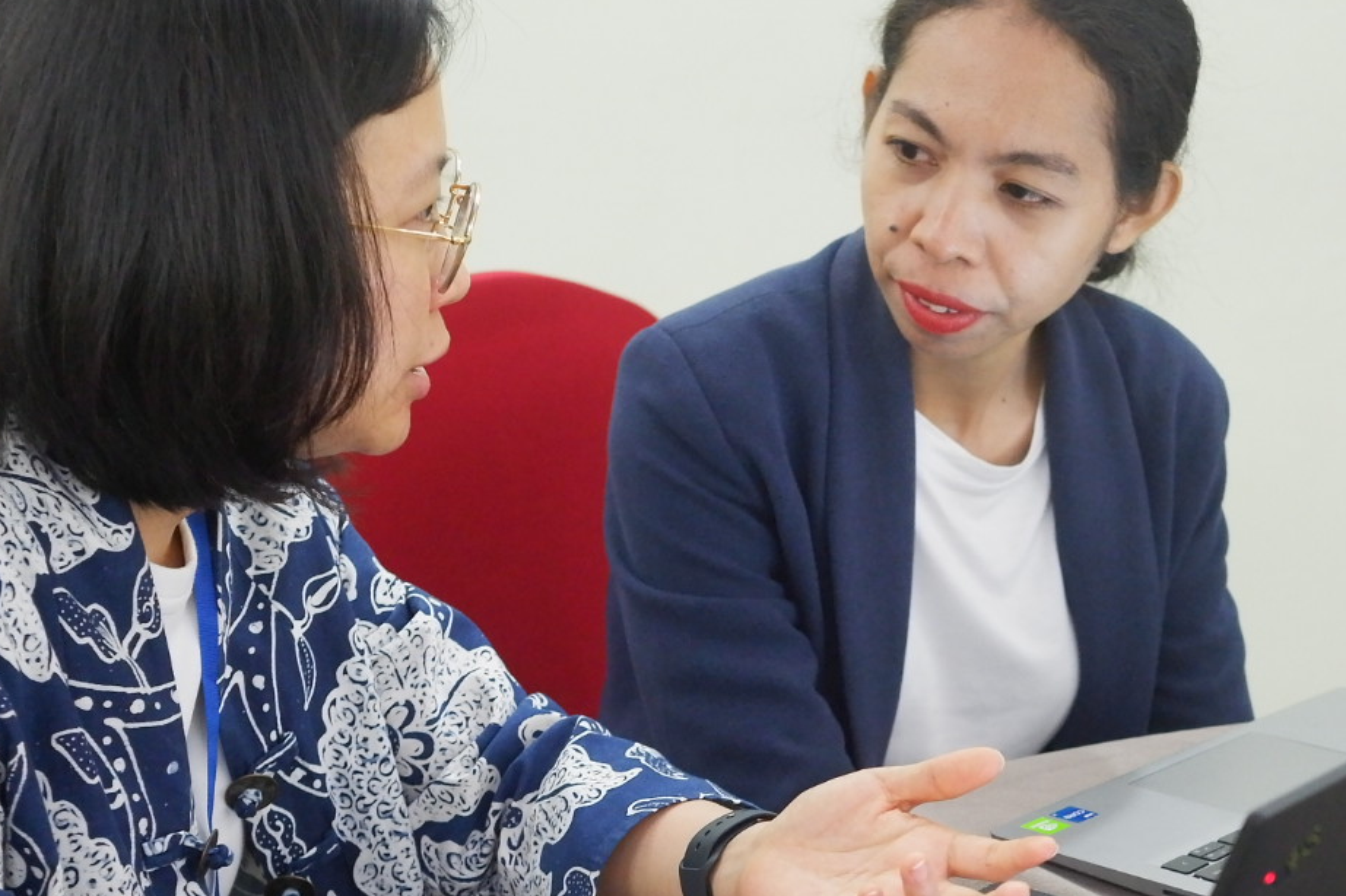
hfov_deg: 25.7
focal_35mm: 79
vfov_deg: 17.2
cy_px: 658
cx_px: 717
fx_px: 2953
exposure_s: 1/58
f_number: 2.8
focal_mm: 27
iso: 2500
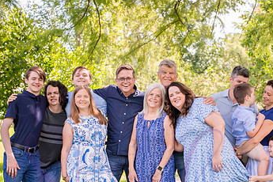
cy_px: 145
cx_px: 158
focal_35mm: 84
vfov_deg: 16.1
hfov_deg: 24.2
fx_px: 637
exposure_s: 1/320
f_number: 4
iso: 400
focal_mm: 50
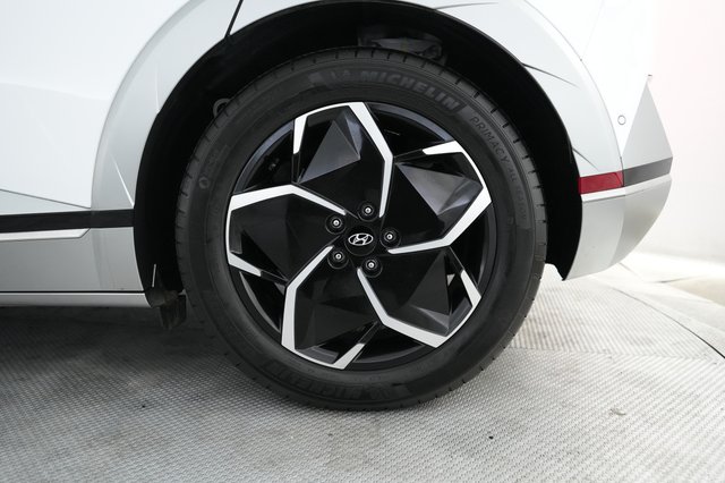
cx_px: 362
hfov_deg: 65.5
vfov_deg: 46.4
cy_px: 242
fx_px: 564
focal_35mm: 28
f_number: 2.8
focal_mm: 28
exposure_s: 1/160
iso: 5000
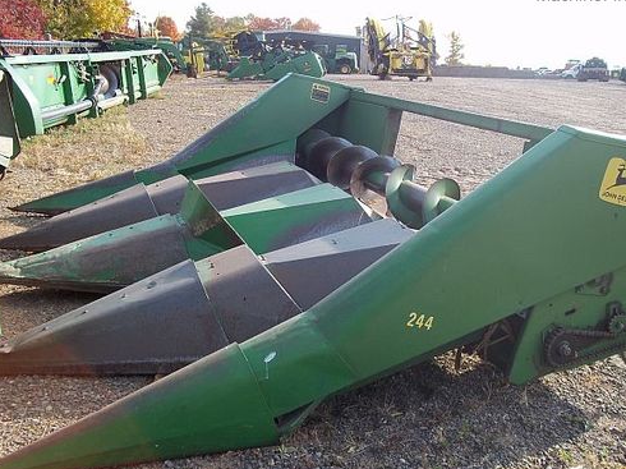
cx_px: 340
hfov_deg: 46.8
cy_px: 236
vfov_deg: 35.9
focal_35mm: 40
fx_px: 723
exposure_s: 1/320
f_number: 3.1
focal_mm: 6.5
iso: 80
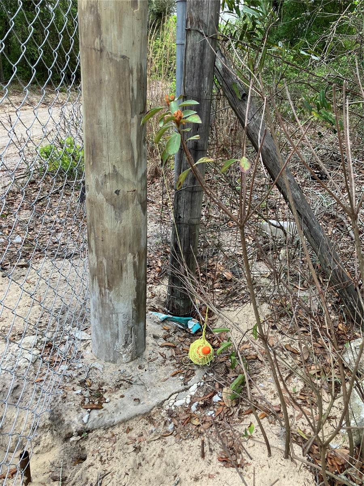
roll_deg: -2.3
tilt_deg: -19.9
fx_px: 393
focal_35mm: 28
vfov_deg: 63.4
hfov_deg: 49.7
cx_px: 182
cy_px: 243
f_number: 1.8
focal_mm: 3.99
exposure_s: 1/264
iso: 25
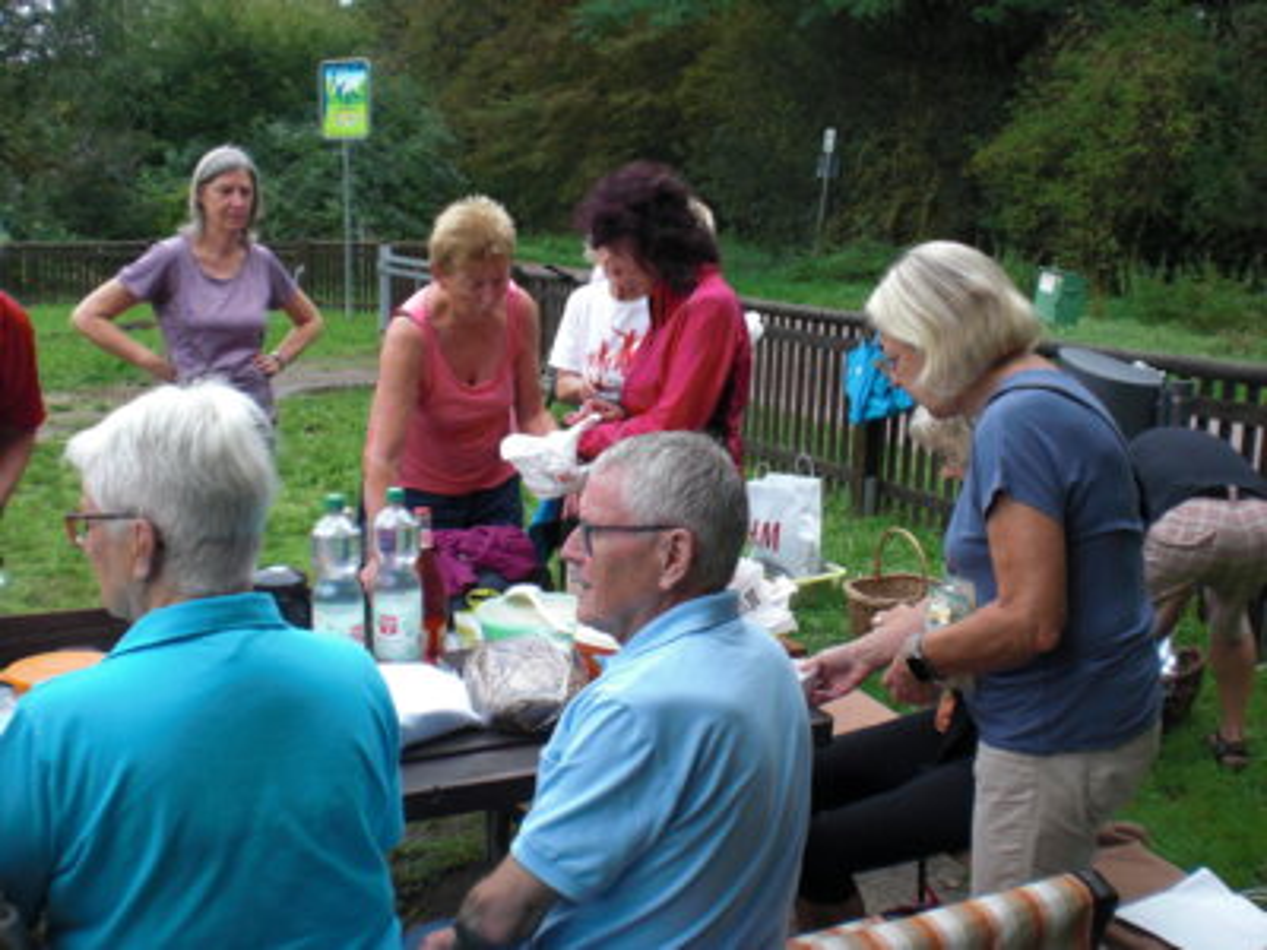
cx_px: 634
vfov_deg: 37.7
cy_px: 475
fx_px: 1391
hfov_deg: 49.0
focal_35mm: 38
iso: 64
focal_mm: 6.3
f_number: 3.1
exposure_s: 1/160
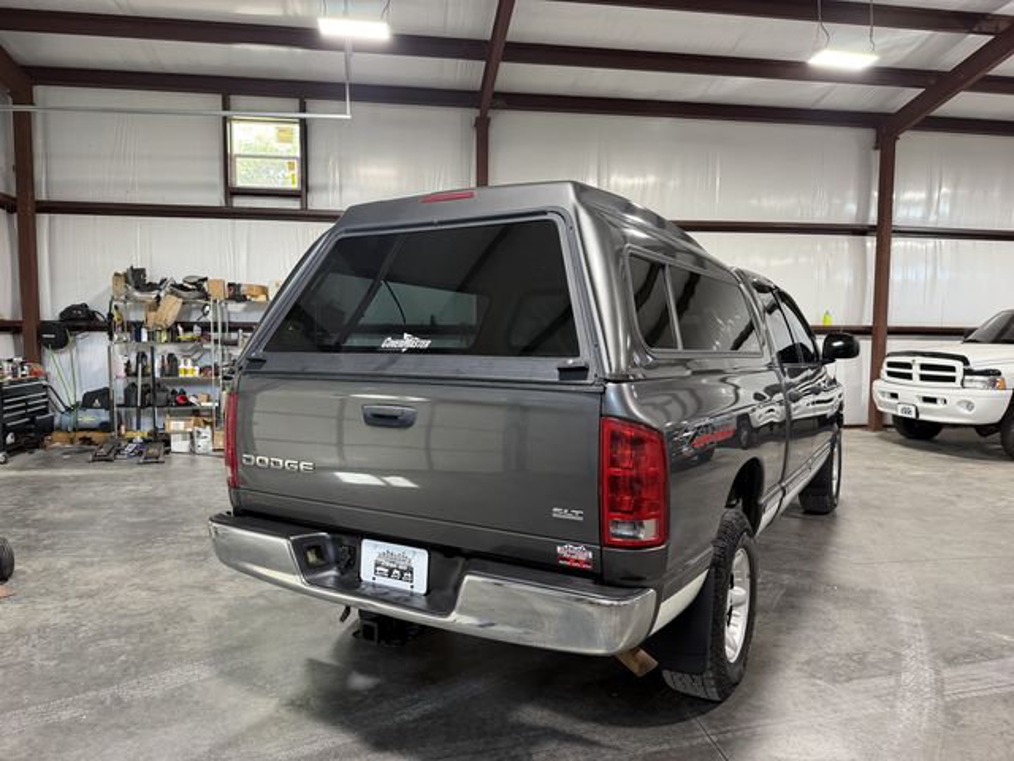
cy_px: 380
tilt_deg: -3.7
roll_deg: +0.0
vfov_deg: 56.8
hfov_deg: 71.6
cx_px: 507
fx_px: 703
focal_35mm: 24
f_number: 1.78
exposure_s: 1/60
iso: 250
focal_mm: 6.76
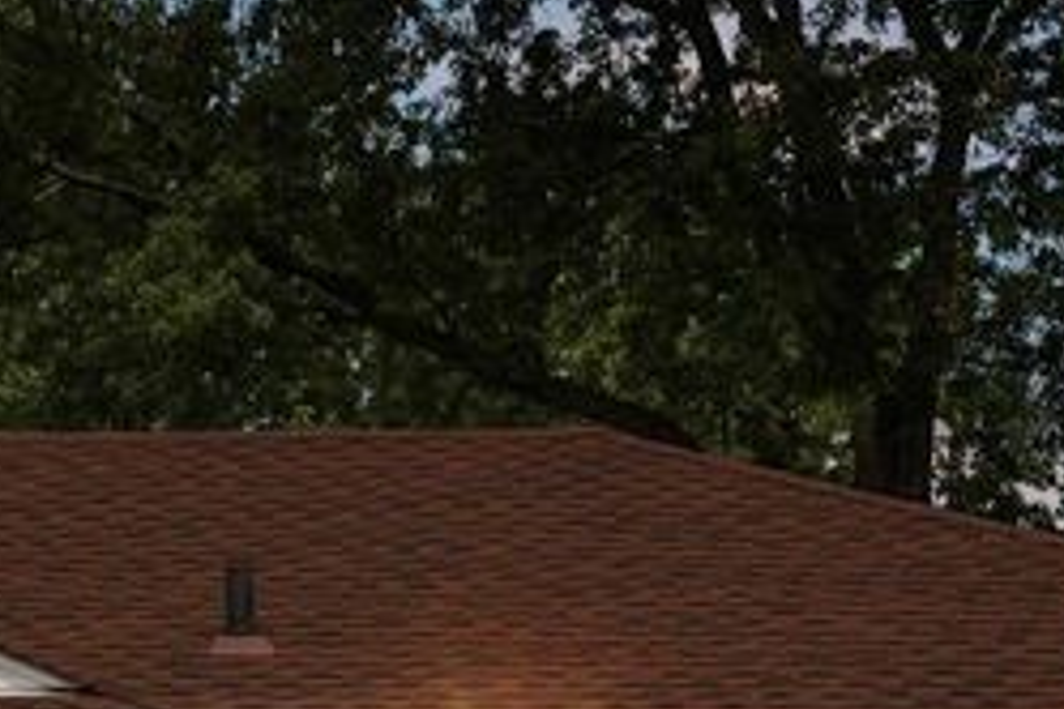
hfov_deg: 14.2
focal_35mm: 144
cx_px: 239
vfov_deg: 9.1
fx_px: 4256
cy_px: 1249
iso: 250
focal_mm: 35
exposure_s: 1/40
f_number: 9
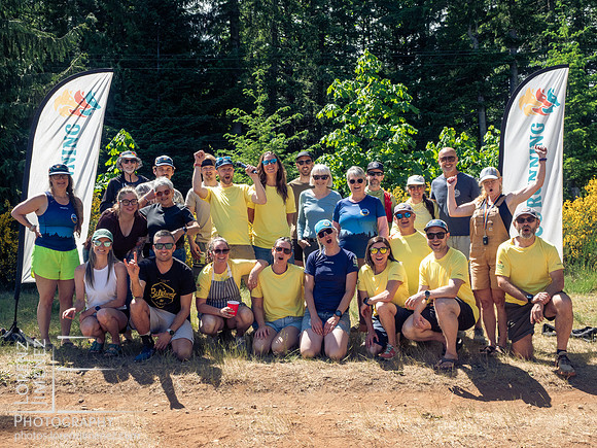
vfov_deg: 38.2
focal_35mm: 38
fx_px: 647
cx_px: 299
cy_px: 221
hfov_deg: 49.5
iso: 500
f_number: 7.1
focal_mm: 18
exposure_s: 1/500
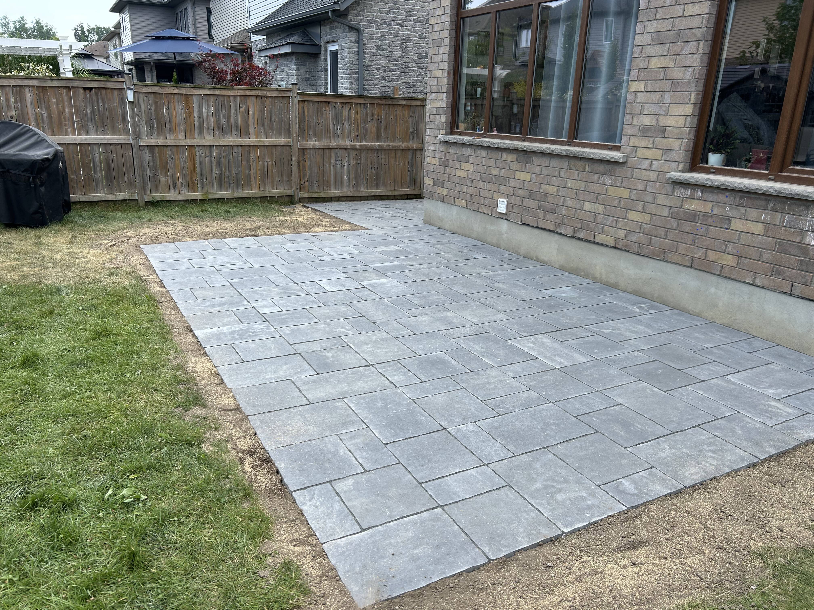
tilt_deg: -18.7
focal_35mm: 26
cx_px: 407
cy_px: 305
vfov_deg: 53.1
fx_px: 611
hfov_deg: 67.3
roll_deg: -1.0
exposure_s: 1/1468
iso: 50
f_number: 1.5
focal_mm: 5.7
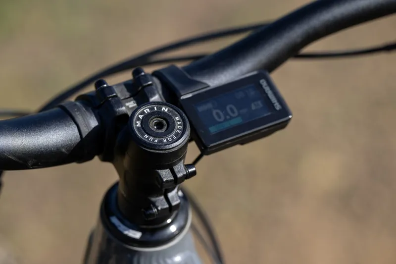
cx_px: 198
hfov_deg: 13.3
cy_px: 132
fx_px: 1705
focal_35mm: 155
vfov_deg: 8.9
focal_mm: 155
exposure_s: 1/640
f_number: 5
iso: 100
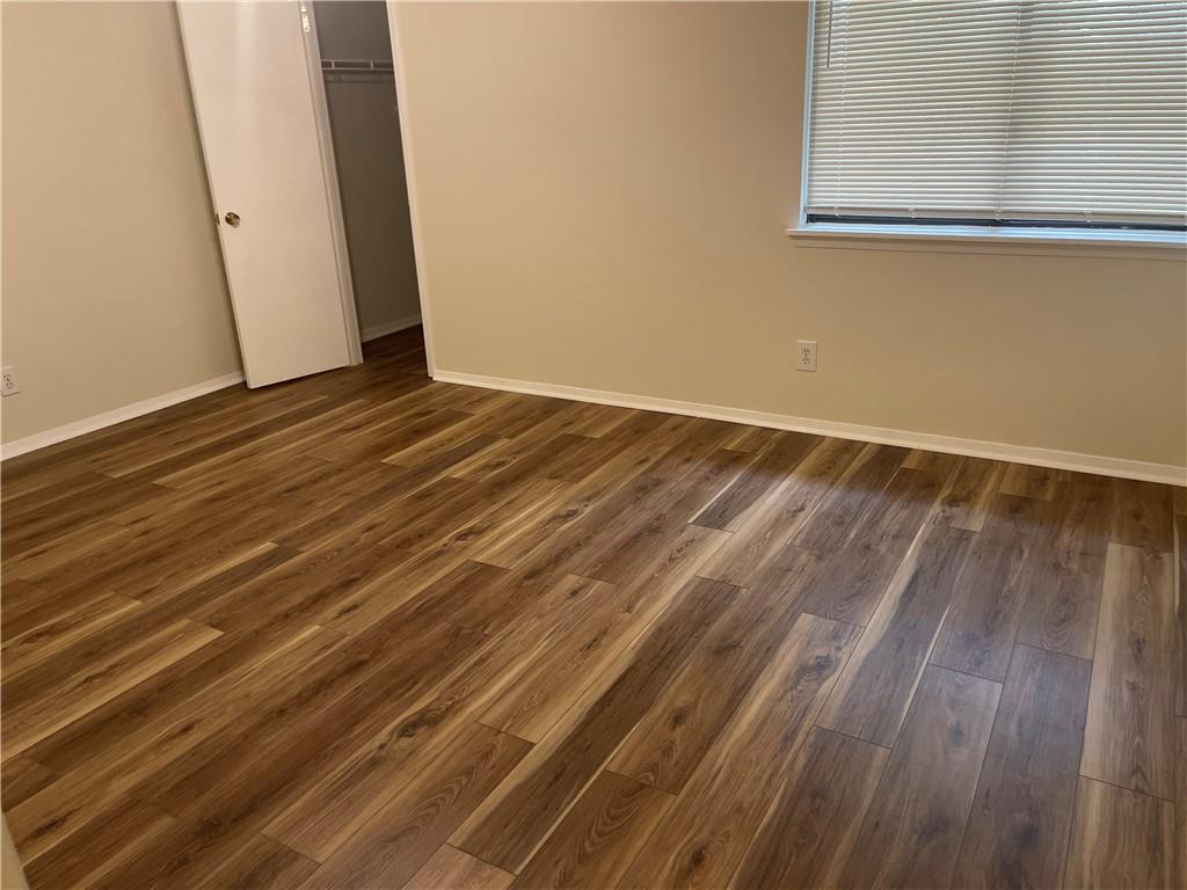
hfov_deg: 67.3
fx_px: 892
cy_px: 445
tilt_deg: -20.3
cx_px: 594
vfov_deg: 53.1
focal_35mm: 26
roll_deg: +2.9
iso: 250
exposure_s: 1/60
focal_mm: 5.1
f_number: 1.6
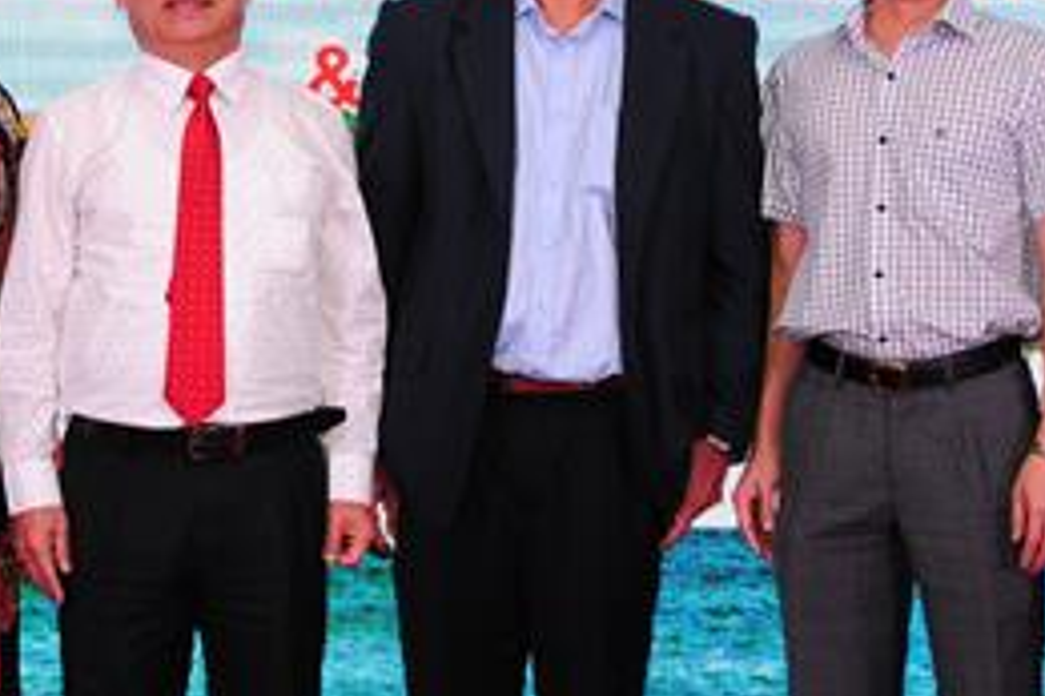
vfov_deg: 11.7
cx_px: 322
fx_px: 3394
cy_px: 253
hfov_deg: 17.4
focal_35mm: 117
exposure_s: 1/200
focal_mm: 38
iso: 800
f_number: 6.3
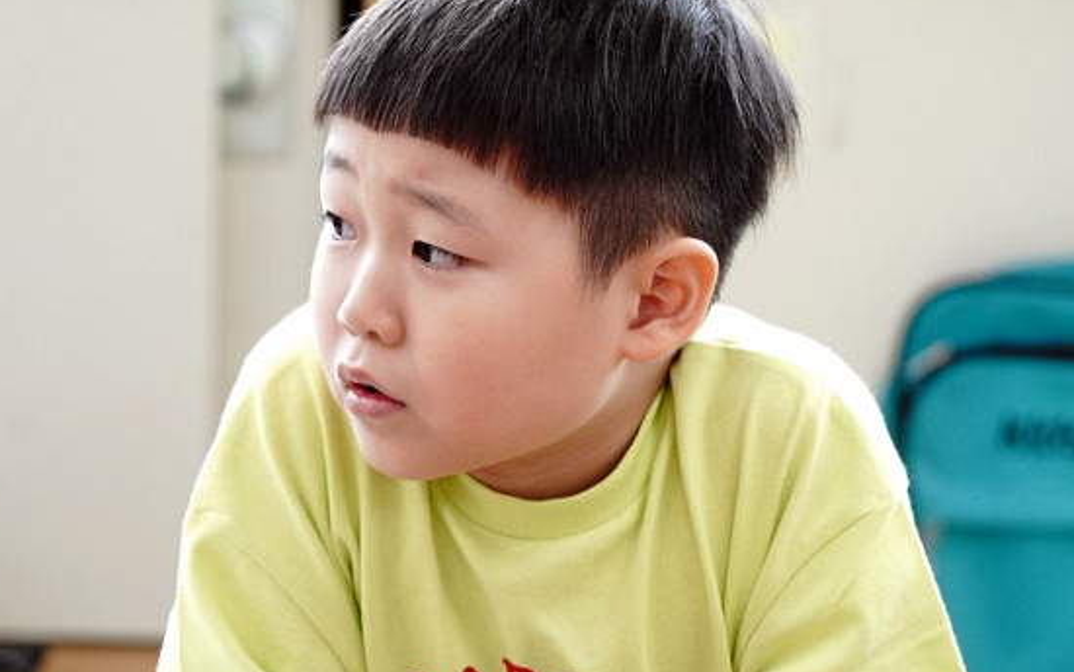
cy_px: 483
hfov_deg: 7.1
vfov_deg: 4.4
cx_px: 441
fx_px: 8695
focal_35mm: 297
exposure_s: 1/160
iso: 2000
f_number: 4.5
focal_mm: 178
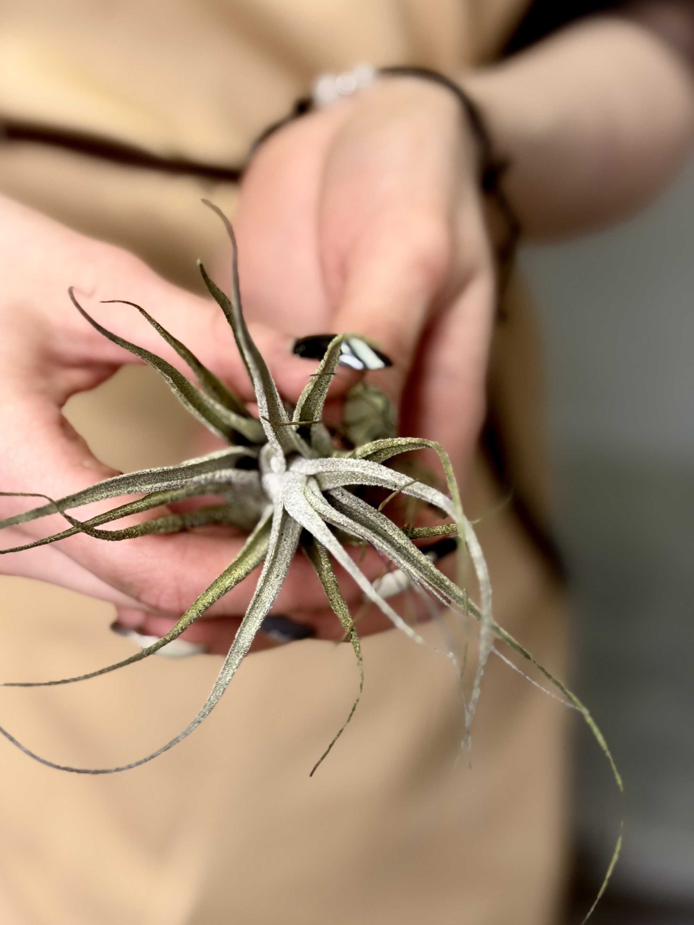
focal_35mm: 67
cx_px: 215
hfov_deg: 21.8
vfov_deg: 29.0
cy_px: 458
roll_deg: -4.2
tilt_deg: -18.2
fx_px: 1791
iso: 50
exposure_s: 1/164
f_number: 1.78
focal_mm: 6.76
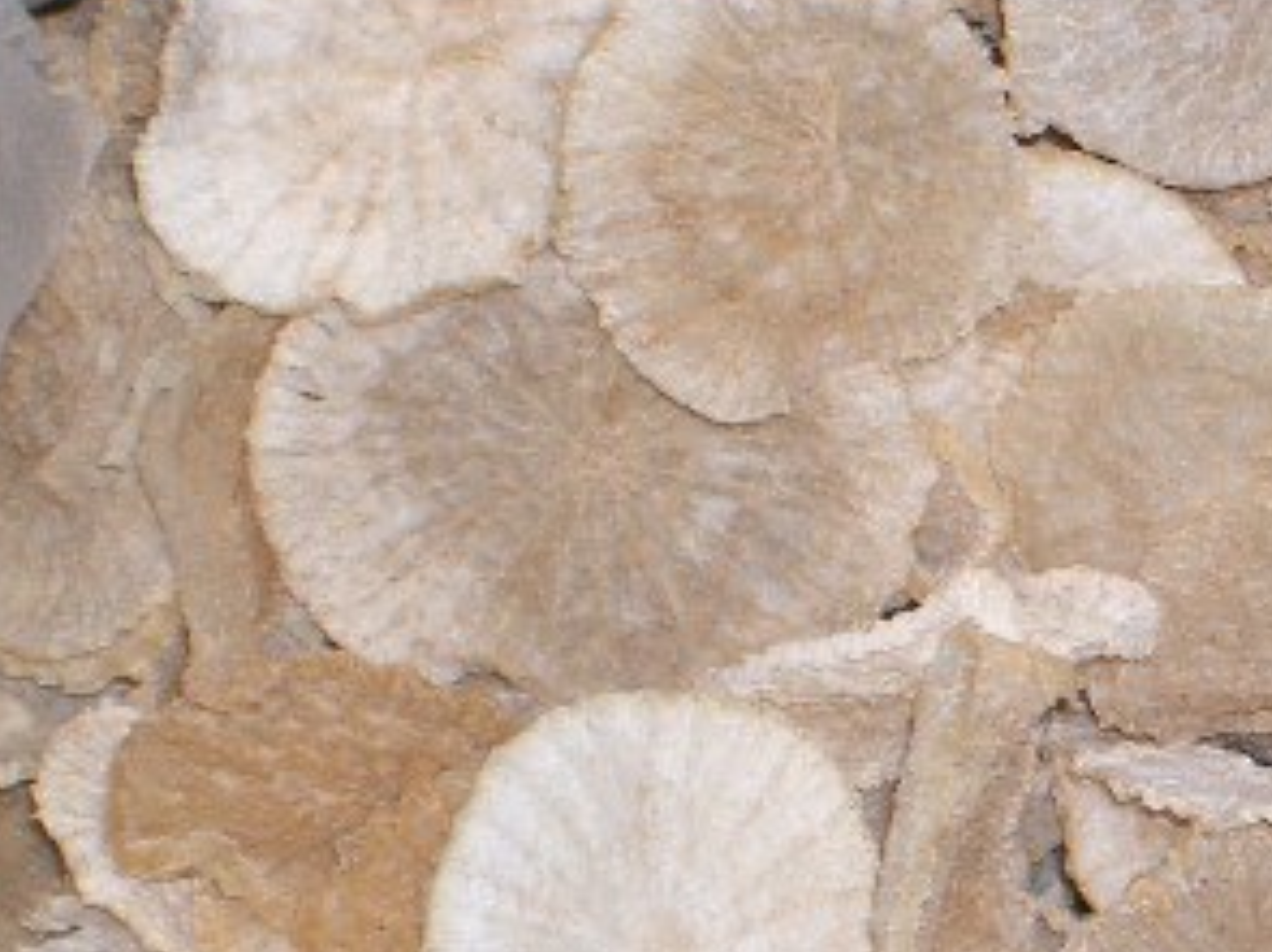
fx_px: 9330
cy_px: 840
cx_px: 1091
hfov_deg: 7.8
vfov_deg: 5.8
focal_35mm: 254
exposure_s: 1/50
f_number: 4.9
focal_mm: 24
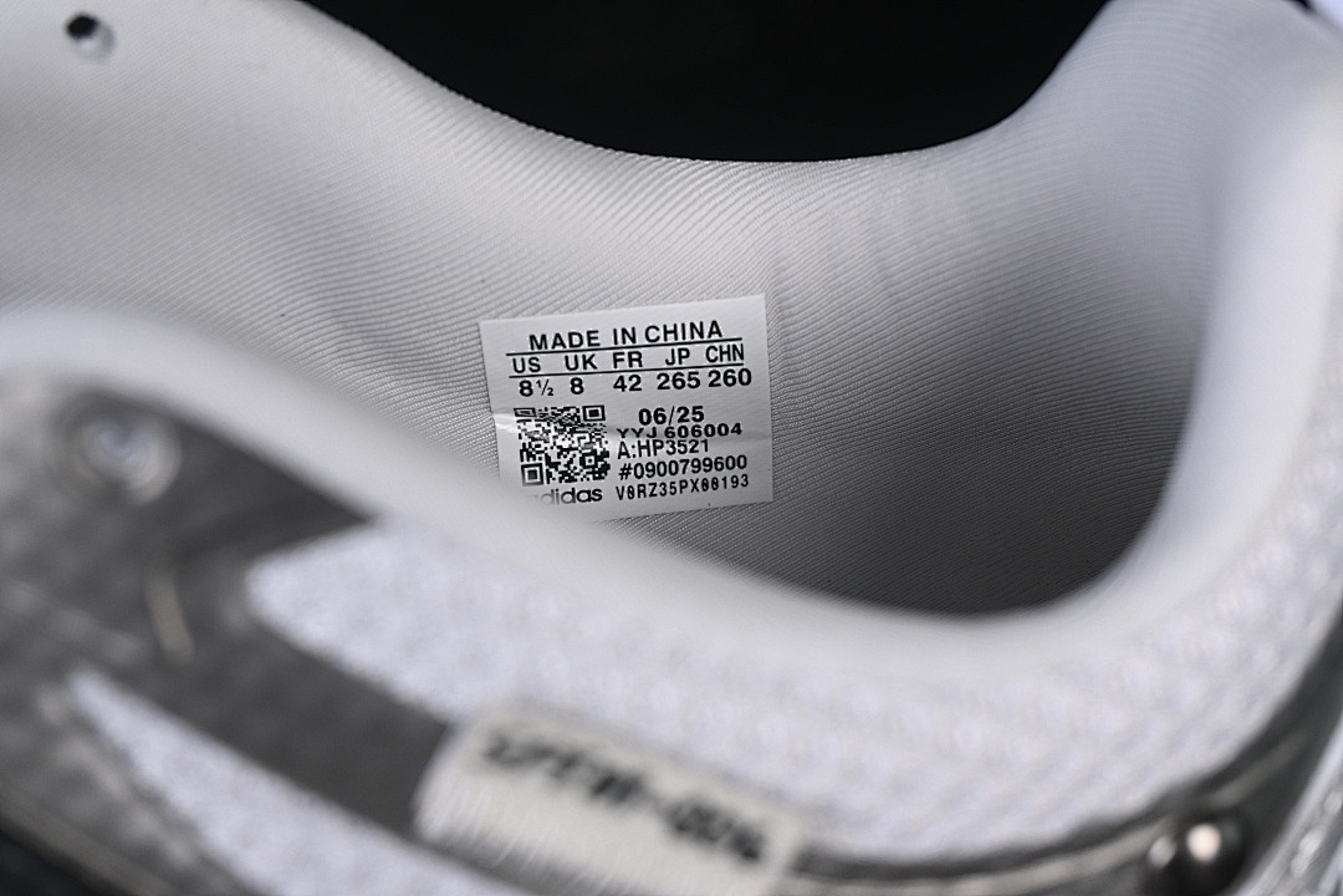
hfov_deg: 27.0
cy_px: 448
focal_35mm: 75
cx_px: 672
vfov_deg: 18.2
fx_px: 2798
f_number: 7.1
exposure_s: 1/80
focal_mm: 50
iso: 160
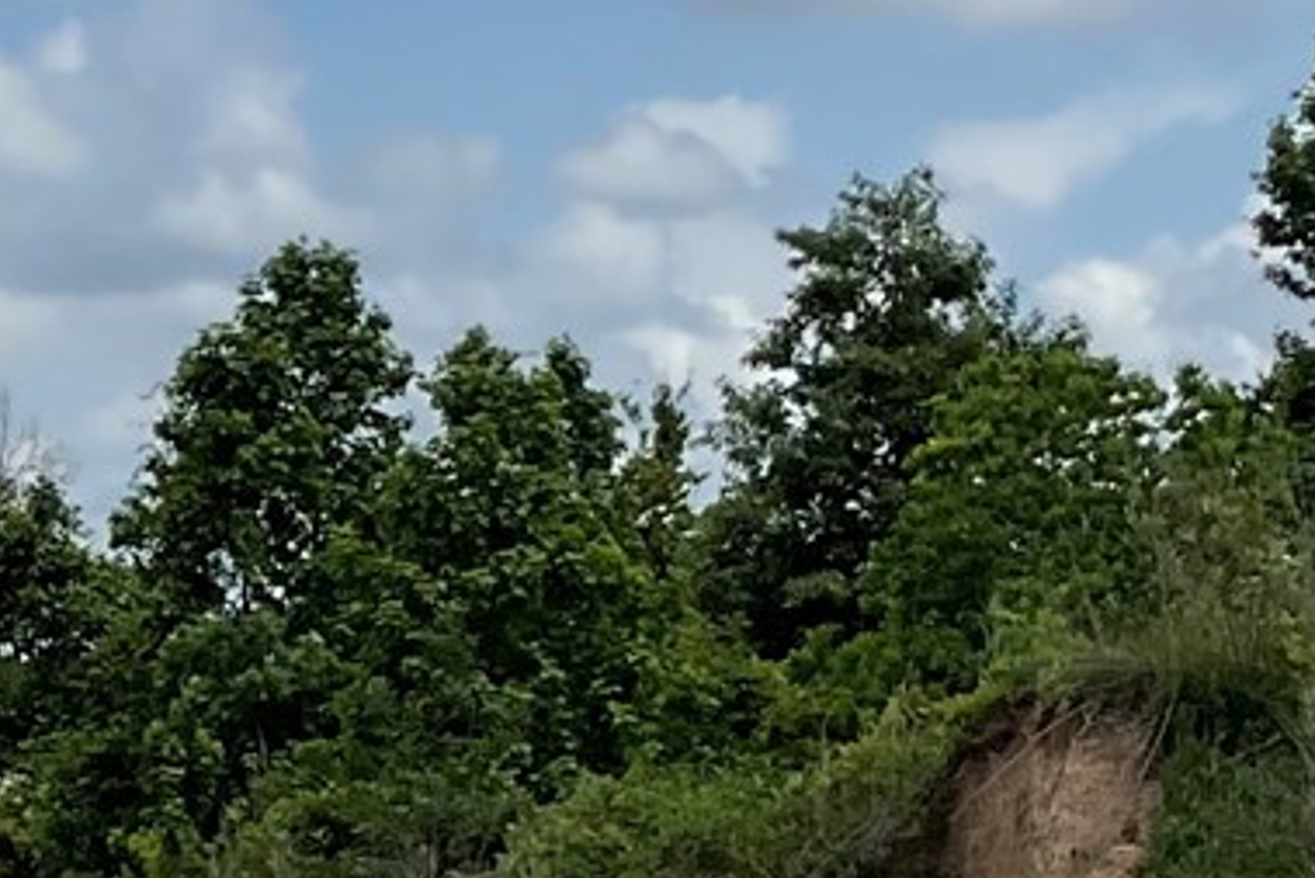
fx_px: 5956
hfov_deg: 12.3
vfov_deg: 8.4
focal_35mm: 163
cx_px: -229
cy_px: 850
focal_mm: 3
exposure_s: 1/3125
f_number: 1.8
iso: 16
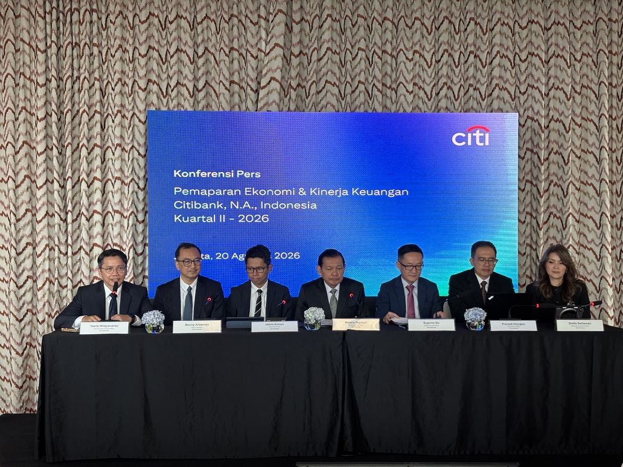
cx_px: 312
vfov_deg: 28.0
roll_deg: +0.1
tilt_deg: +0.4
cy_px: 234
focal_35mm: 52
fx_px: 936
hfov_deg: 36.8
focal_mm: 5.96
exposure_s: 1/50
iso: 160
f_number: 1.6
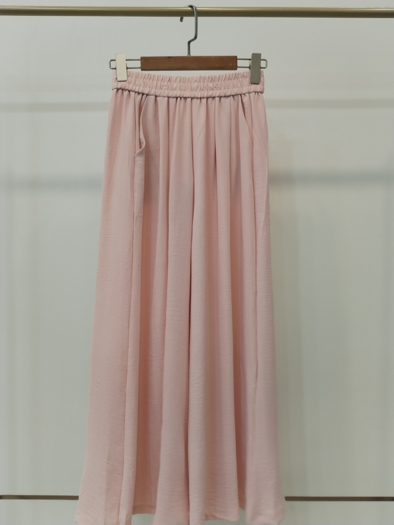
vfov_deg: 58.4
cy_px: 262
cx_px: 197
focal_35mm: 31
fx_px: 470
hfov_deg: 45.4
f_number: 1.8
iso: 235
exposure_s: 1/60
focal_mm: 4.75
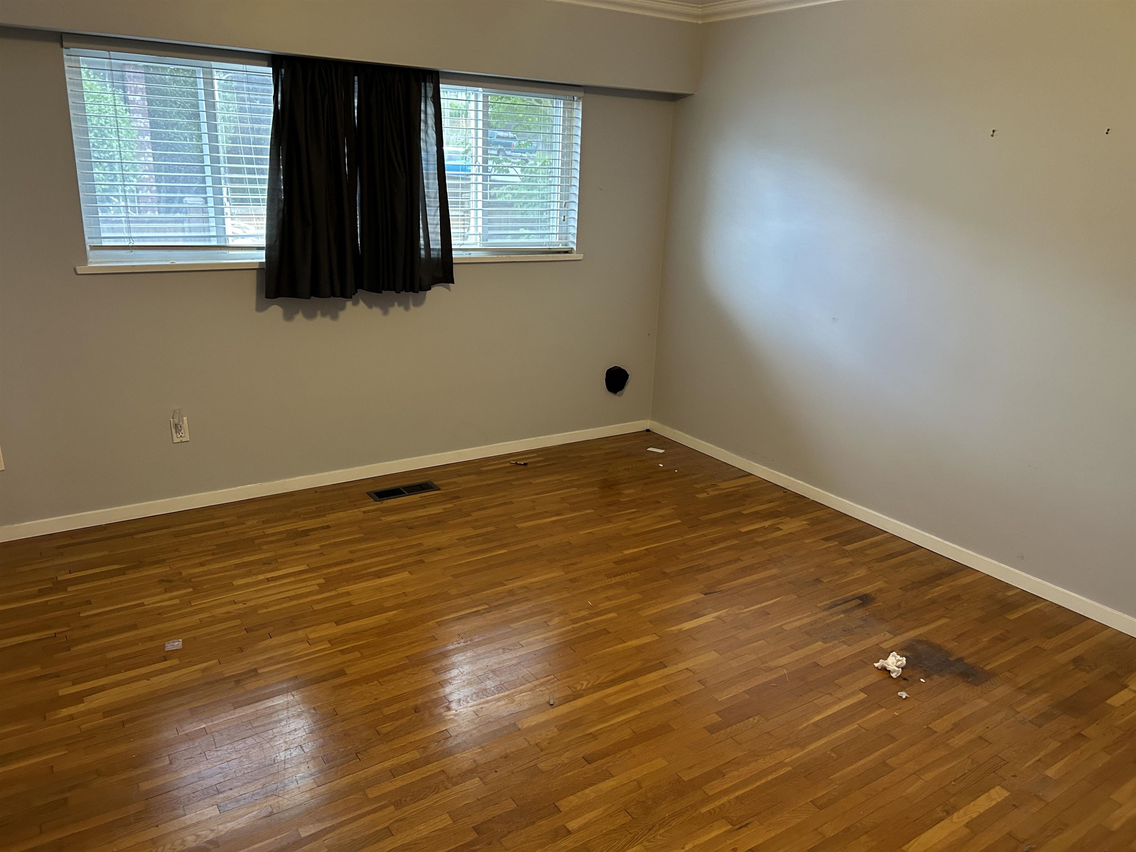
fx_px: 853
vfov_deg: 53.1
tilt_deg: -17.0
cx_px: 568
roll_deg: -1.5
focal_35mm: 26
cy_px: 426
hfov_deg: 67.3
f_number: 1.5
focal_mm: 5.7
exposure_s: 1/60
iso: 200
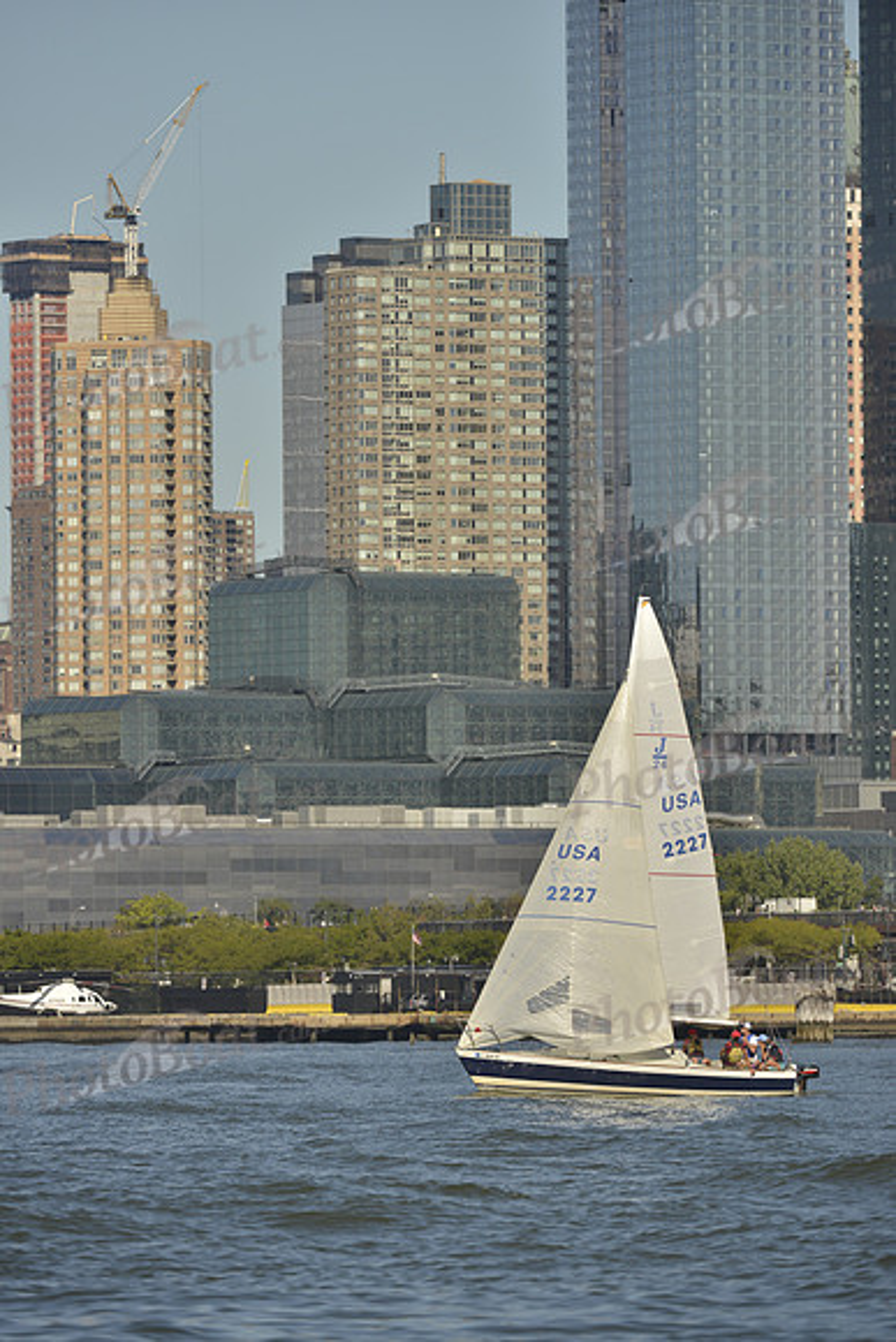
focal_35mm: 310
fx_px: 11566
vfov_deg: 6.6
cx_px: 448
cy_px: 671
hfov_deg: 4.4
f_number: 7.1
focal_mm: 310
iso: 200
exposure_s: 1/1250
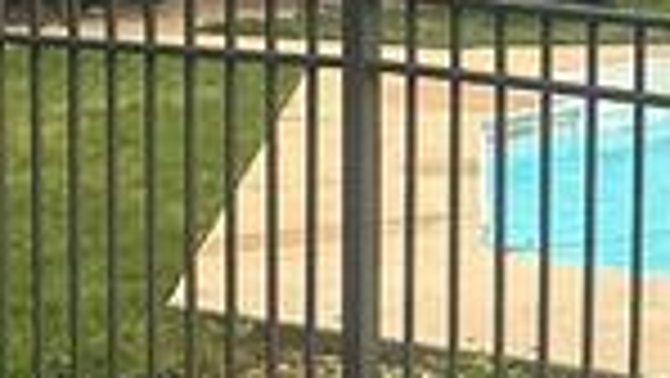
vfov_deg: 11.4
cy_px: -22
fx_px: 1866
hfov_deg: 15.5
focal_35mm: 105
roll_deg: -2.6
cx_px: 1407
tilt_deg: -3.0
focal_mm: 2.22
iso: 40
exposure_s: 1/606
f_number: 2.2
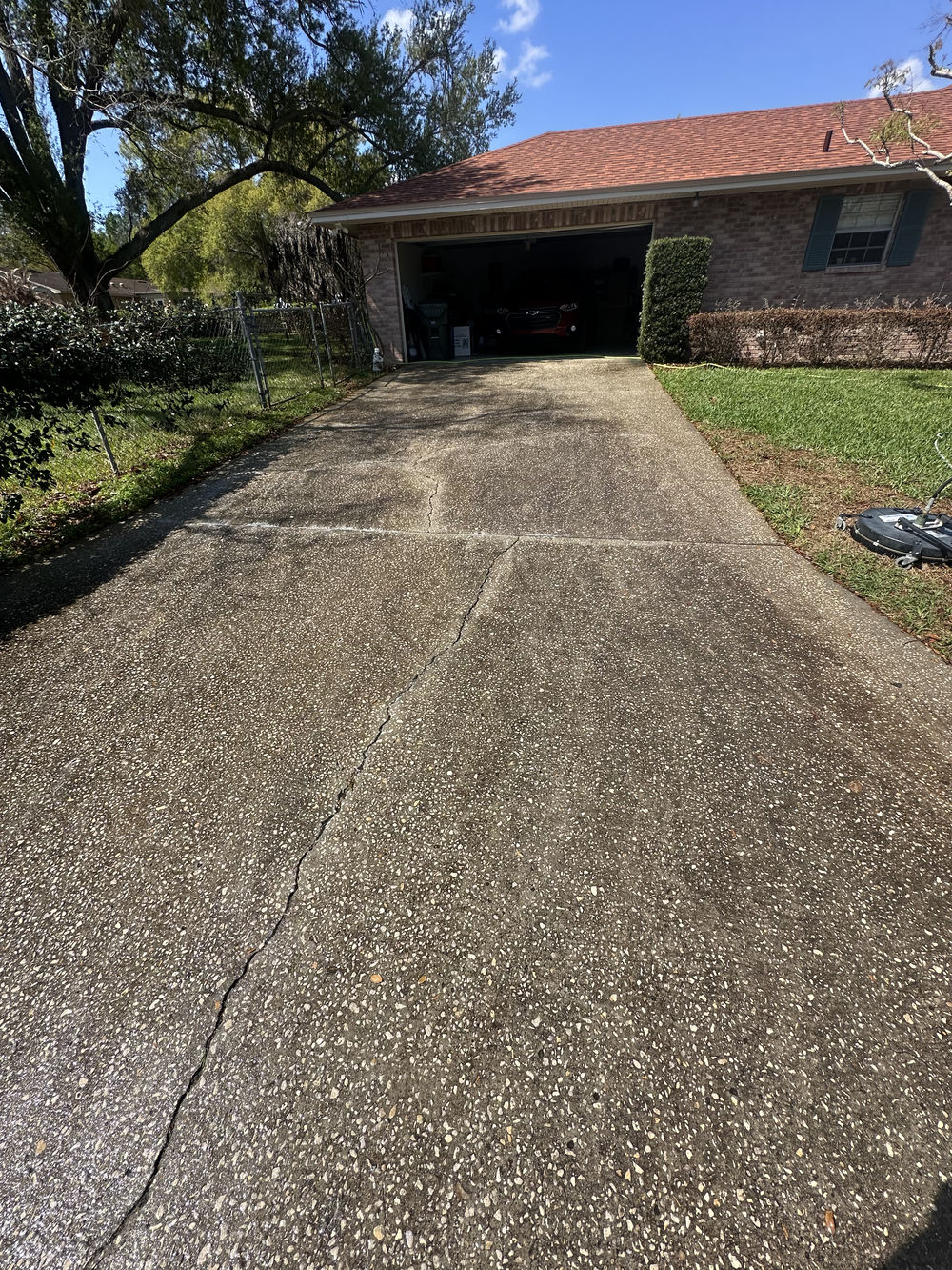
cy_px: 635
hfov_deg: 85.7
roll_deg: -0.9
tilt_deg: -31.2
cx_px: 476
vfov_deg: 102.1
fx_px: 513
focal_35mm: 14
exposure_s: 1/1742
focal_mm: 2.22
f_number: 2.2
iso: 50
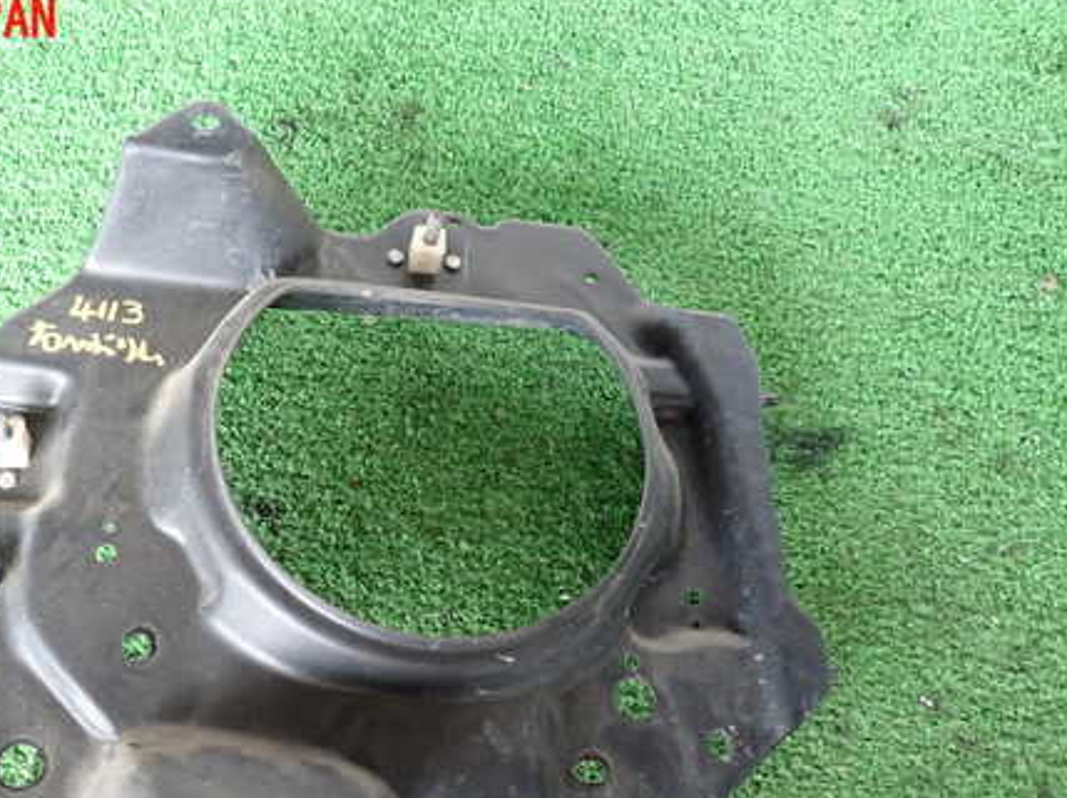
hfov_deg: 51.6
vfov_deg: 40.0
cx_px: 351
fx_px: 1078
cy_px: 549
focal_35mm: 35
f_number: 2
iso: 320
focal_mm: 4.5
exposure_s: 1/30
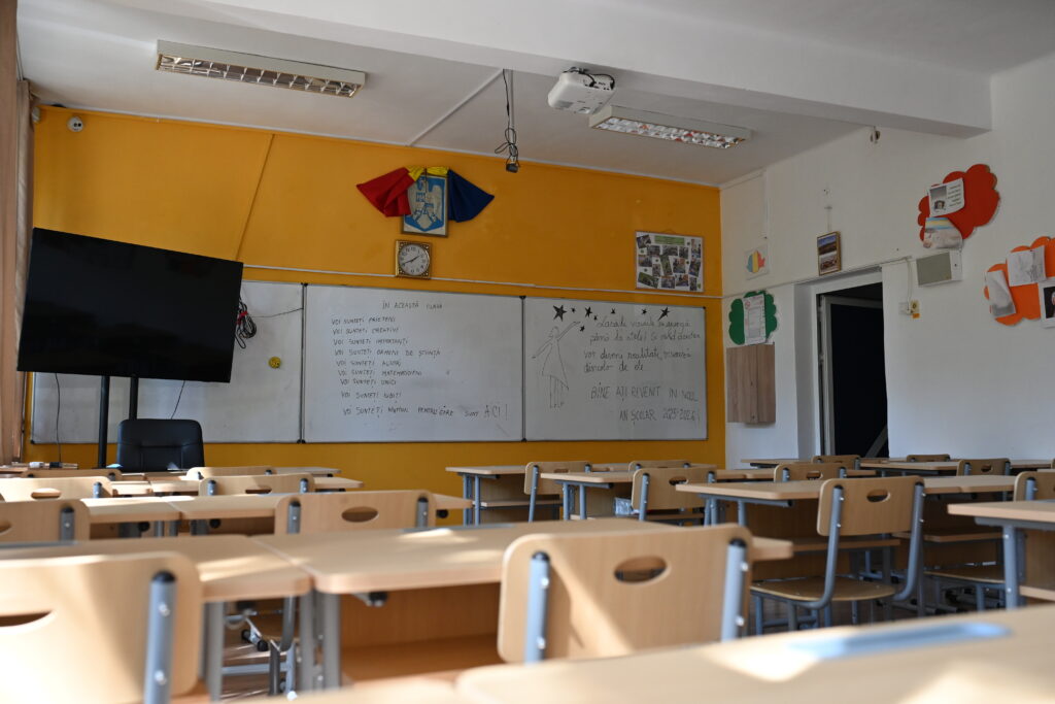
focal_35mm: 35
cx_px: 528
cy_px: 352
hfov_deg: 54.4
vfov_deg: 37.9
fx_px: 1026
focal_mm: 35
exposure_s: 1/250
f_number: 4
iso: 1600
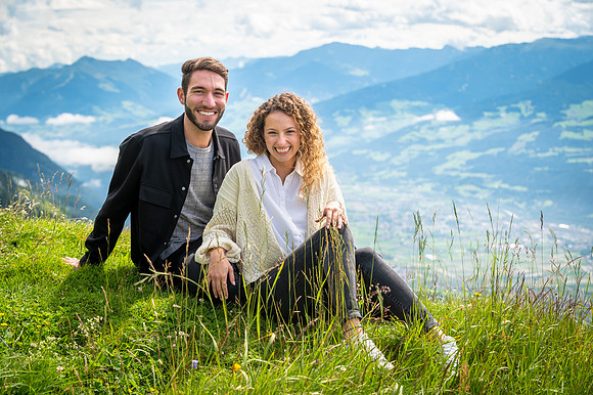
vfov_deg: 19.4
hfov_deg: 28.9
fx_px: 1152
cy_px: 198
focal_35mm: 70
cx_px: 296
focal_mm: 70
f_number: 6.3
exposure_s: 1/400
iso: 100
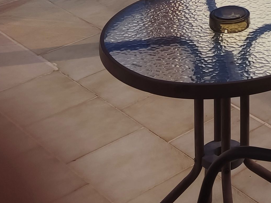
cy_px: -165
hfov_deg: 18.9
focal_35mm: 97
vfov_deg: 13.6
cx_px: 340
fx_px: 759
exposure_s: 1/1679
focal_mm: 4.71
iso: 50
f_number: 1.79
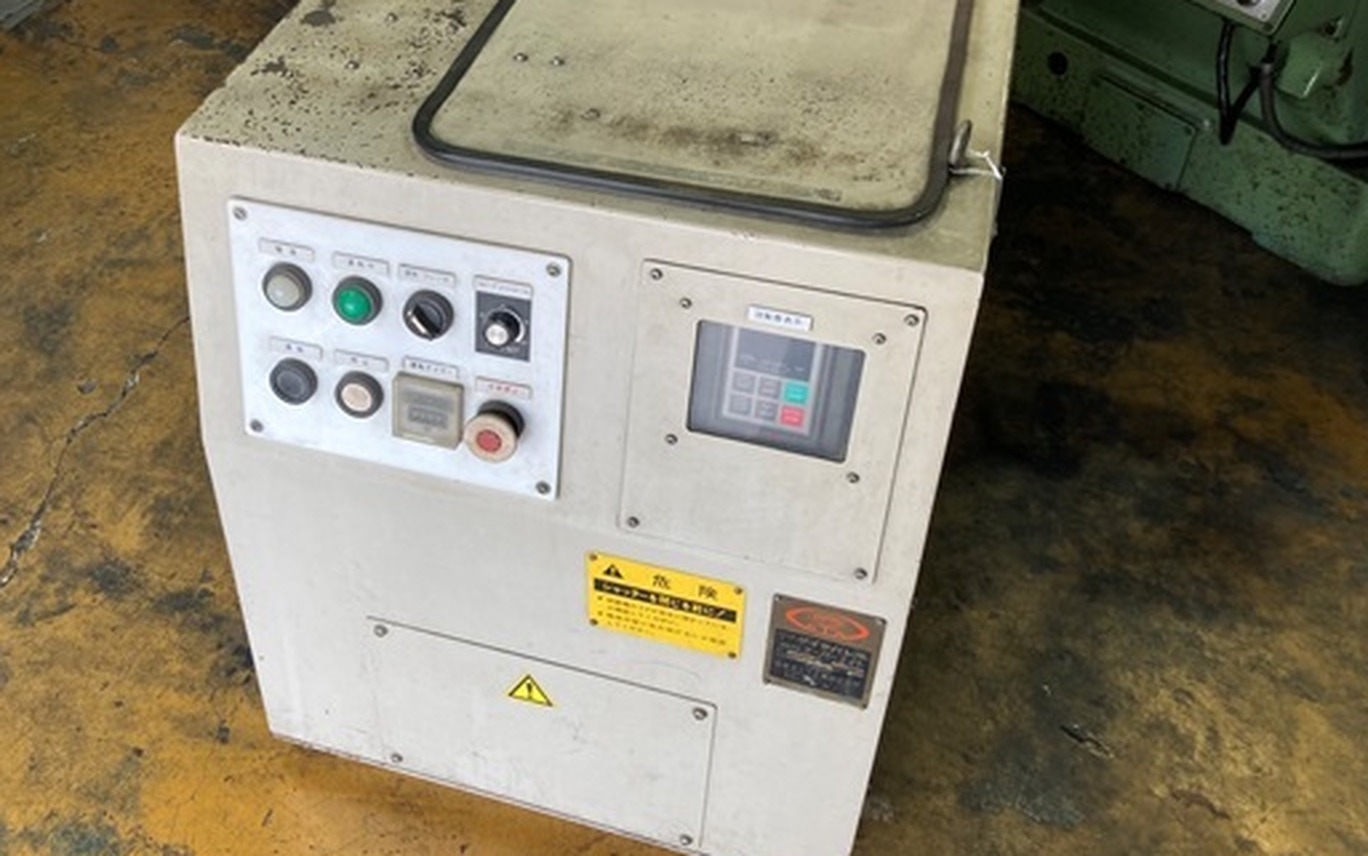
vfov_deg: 34.3
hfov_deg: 52.3
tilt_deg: -39.5
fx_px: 1380
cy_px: 333
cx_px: 531
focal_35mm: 37
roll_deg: +1.4
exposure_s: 1/120
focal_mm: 3.99
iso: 40
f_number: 1.8
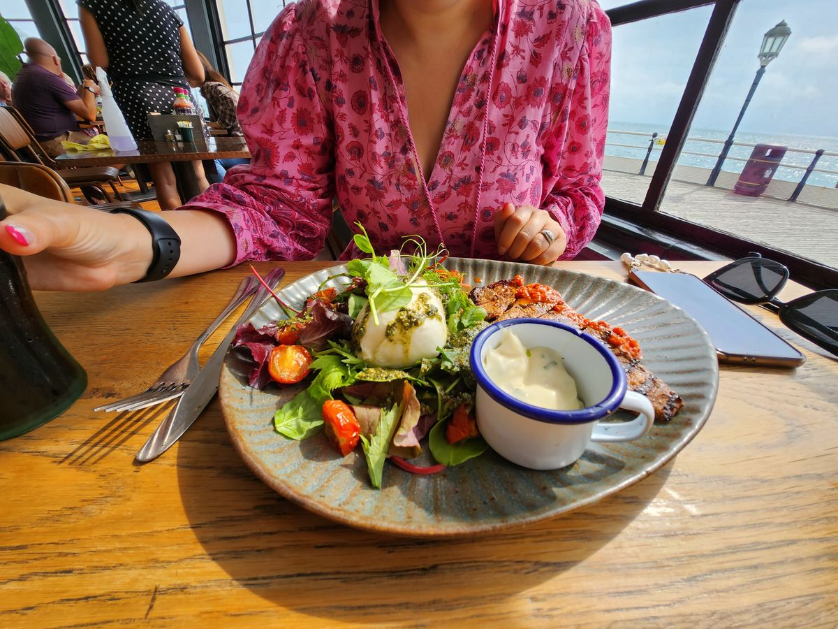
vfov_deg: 89.9
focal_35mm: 13
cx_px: 419
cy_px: 314
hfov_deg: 106.2
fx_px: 315
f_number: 2.2
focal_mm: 1.7
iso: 32
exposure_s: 1/337
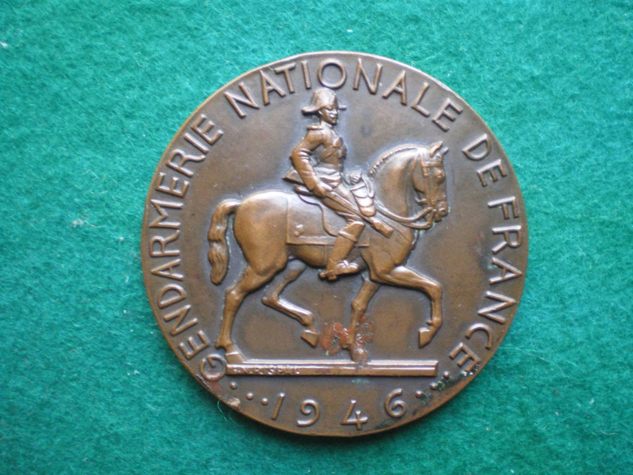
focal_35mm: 38
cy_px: 238
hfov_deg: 49.0
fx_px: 695
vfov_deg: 37.7
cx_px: 316
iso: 400
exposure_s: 1/13
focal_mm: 6.3
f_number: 3.1
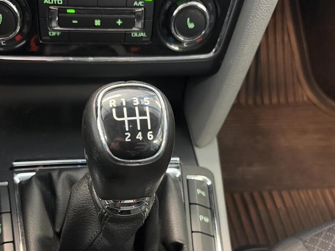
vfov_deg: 32.2
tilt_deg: -50.8
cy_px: 192
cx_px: 142
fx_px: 426
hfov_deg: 42.8
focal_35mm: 44
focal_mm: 5.96
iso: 500
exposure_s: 1/25
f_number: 1.6
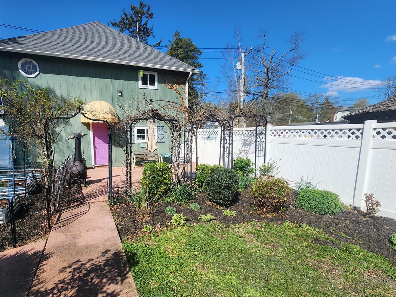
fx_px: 183
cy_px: 165
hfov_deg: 93.5
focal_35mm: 16
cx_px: 162
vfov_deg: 77.8
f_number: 2.2
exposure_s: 1/2371
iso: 50
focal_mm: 2.2
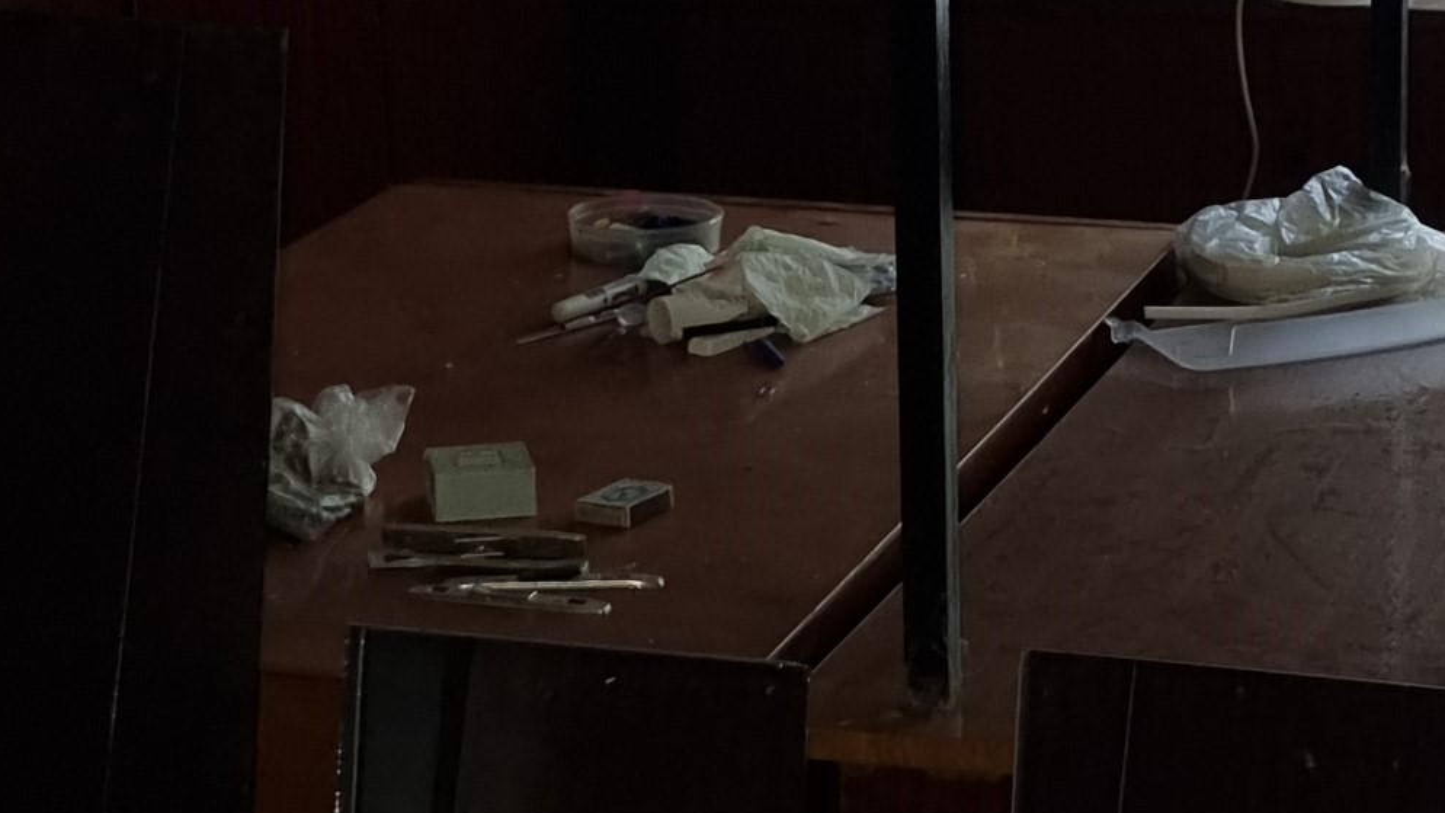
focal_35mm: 114
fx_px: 4368
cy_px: 230
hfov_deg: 18.6
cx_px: 1211
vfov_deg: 10.6
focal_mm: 5.4
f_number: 1.8
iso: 640
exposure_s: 1/33
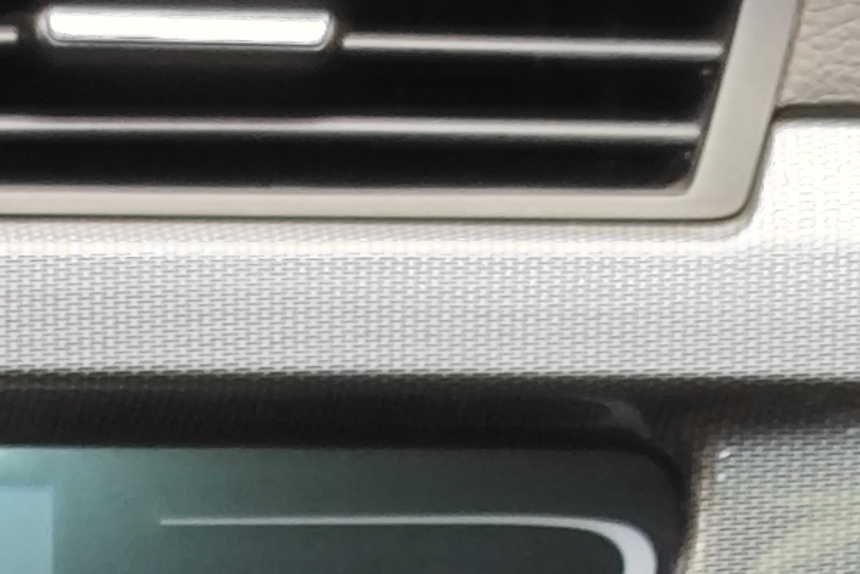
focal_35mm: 327
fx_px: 7815
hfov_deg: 6.2
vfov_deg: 4.1
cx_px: -693
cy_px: 1802
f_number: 1.9
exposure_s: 1/24
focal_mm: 8.7
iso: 250
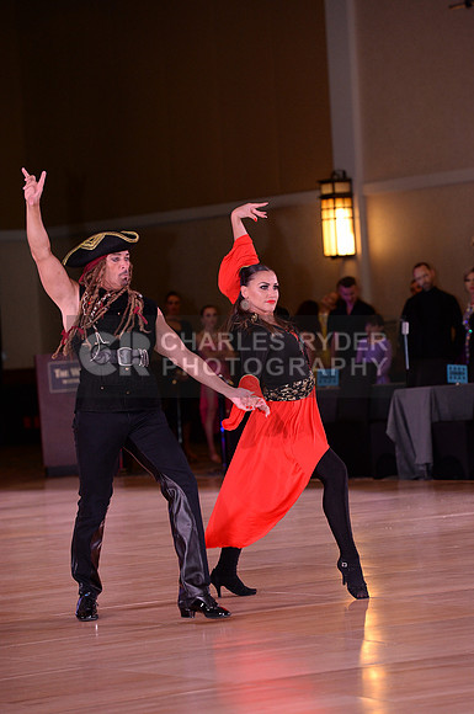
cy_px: 357
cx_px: 237
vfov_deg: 14.2
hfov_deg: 9.4
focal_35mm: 145
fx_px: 2872
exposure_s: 1/250
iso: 2000
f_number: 5
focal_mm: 145
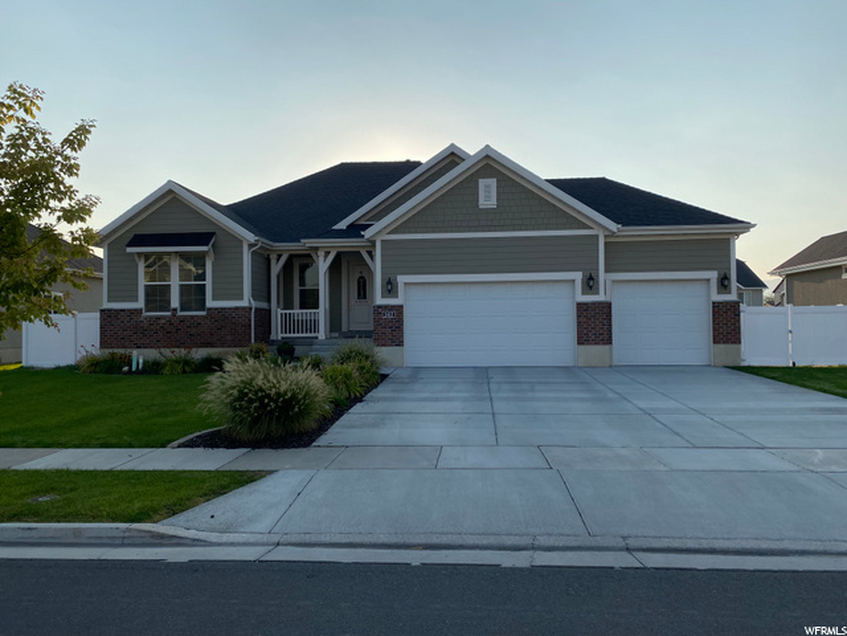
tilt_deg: +0.6
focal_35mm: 26
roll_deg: +0.0
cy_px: 318
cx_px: 424
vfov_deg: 53.1
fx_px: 636
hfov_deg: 67.3
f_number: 1.8
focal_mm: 4.25
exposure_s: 1/3205
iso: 32
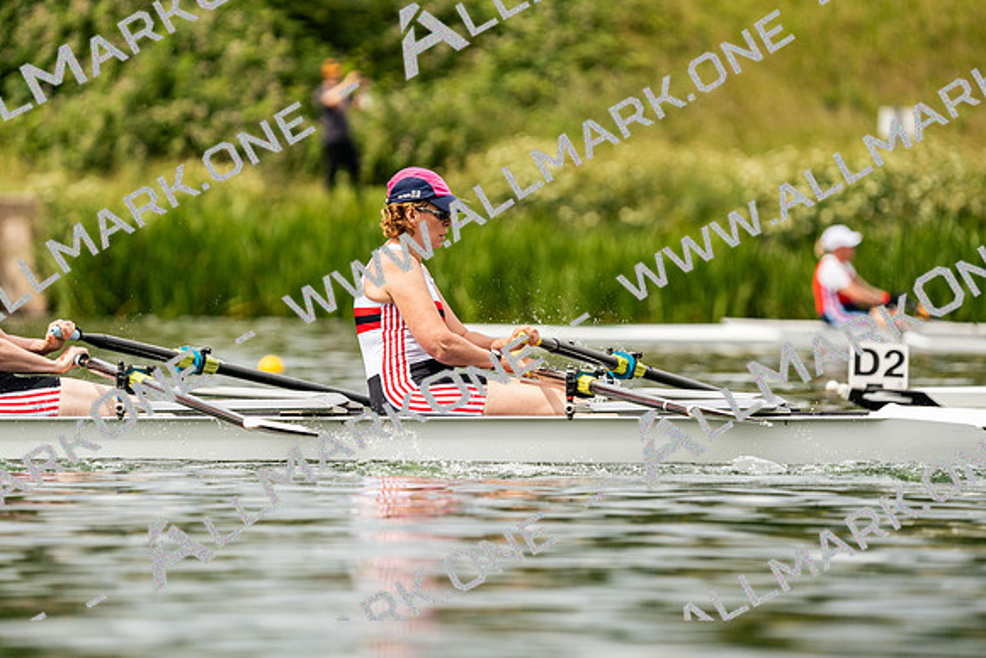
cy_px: 329
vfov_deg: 3.3
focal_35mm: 419
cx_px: 493
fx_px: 11478
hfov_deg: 4.9
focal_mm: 419
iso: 200
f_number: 6.3
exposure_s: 1/2000
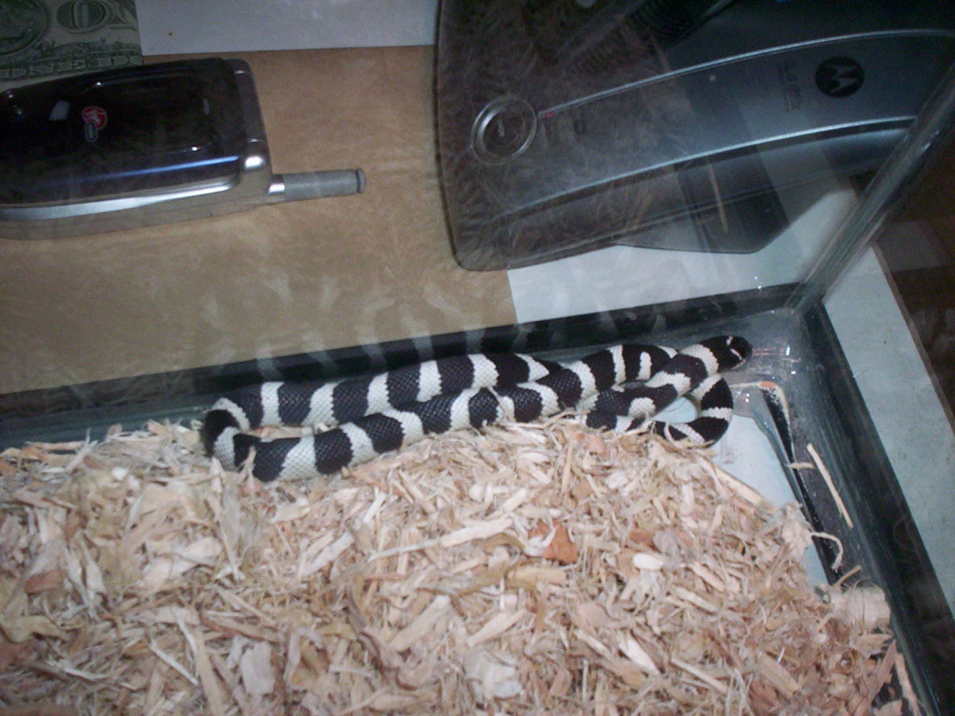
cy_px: 358
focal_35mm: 38
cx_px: 478
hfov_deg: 49.0
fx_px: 1048
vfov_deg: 37.7
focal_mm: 4.99
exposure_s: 1/60
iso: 140
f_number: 4.5
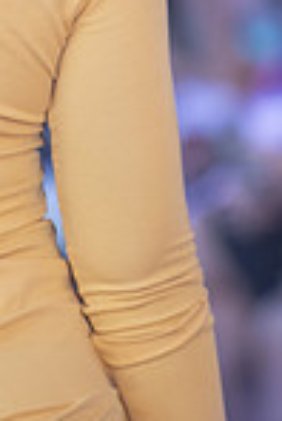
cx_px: -11
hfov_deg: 1.9
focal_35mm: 730
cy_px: -97
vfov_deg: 2.8
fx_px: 8557
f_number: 4
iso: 400
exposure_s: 1/250
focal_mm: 200
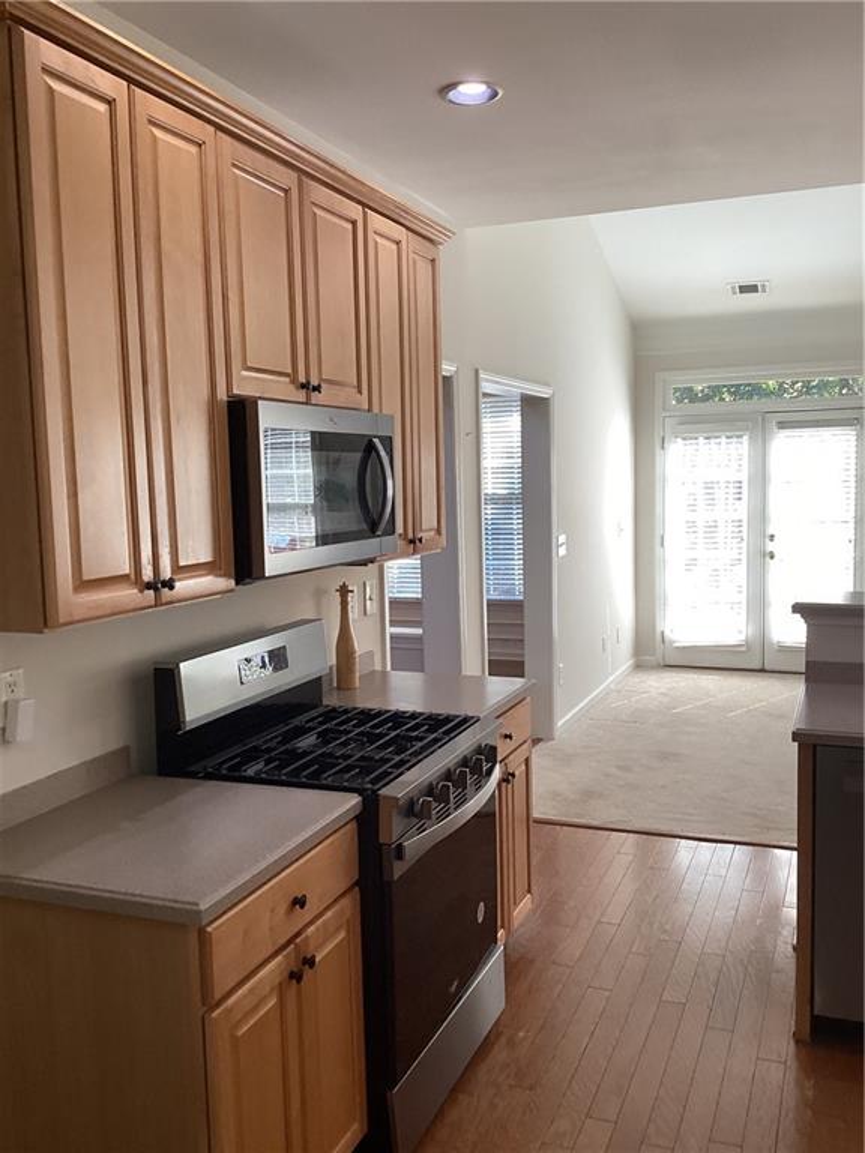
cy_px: 576
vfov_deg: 58.4
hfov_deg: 45.4
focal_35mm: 31
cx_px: 432
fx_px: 1033
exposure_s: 1/120
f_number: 2.4
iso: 80
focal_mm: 3.3
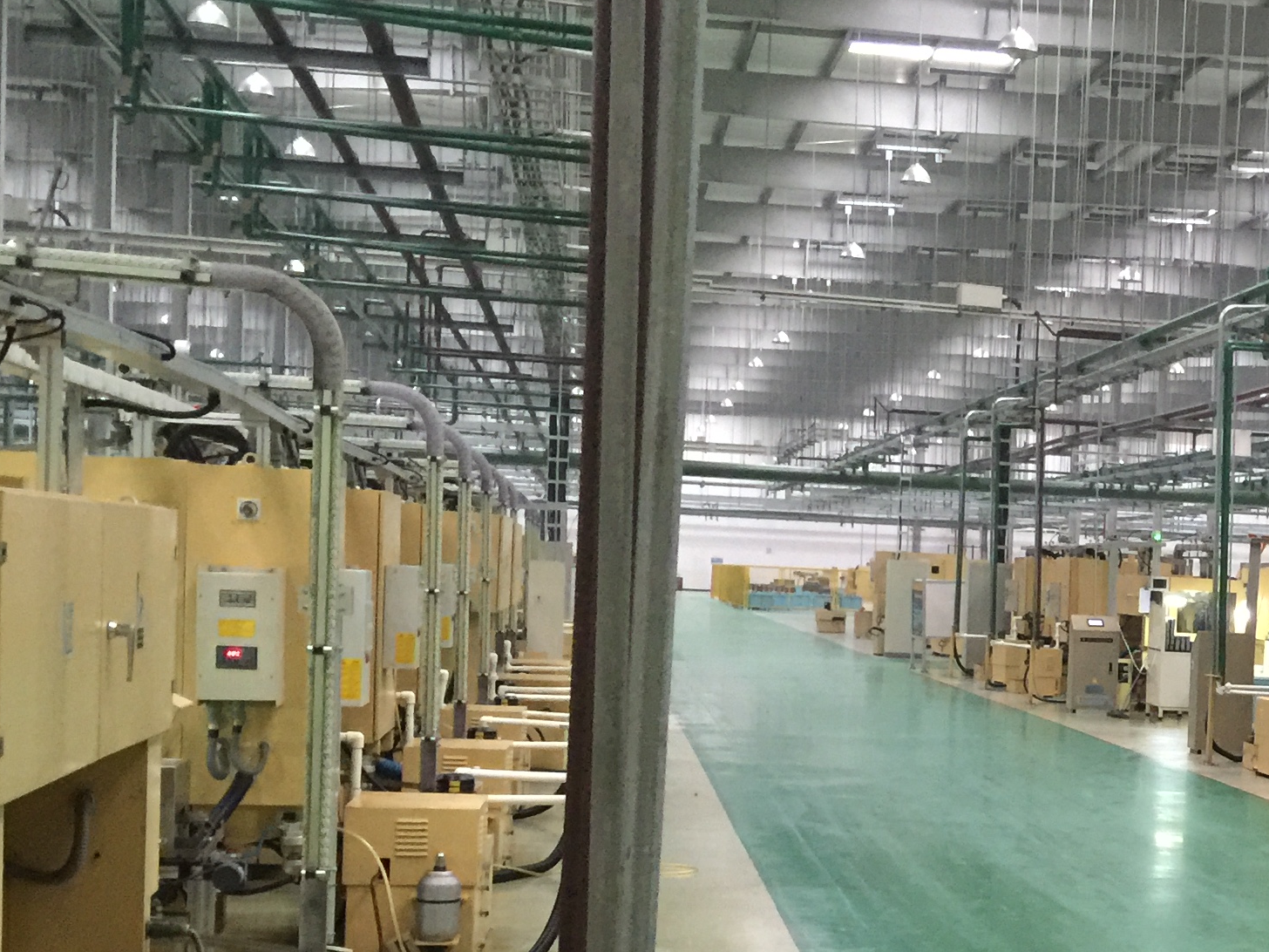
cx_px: 1294
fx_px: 2383
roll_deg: -4.4
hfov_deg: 27.9
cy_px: 722
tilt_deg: -2.6
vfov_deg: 22.4
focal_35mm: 65
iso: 125
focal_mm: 4.15
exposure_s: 1/8
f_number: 2.2
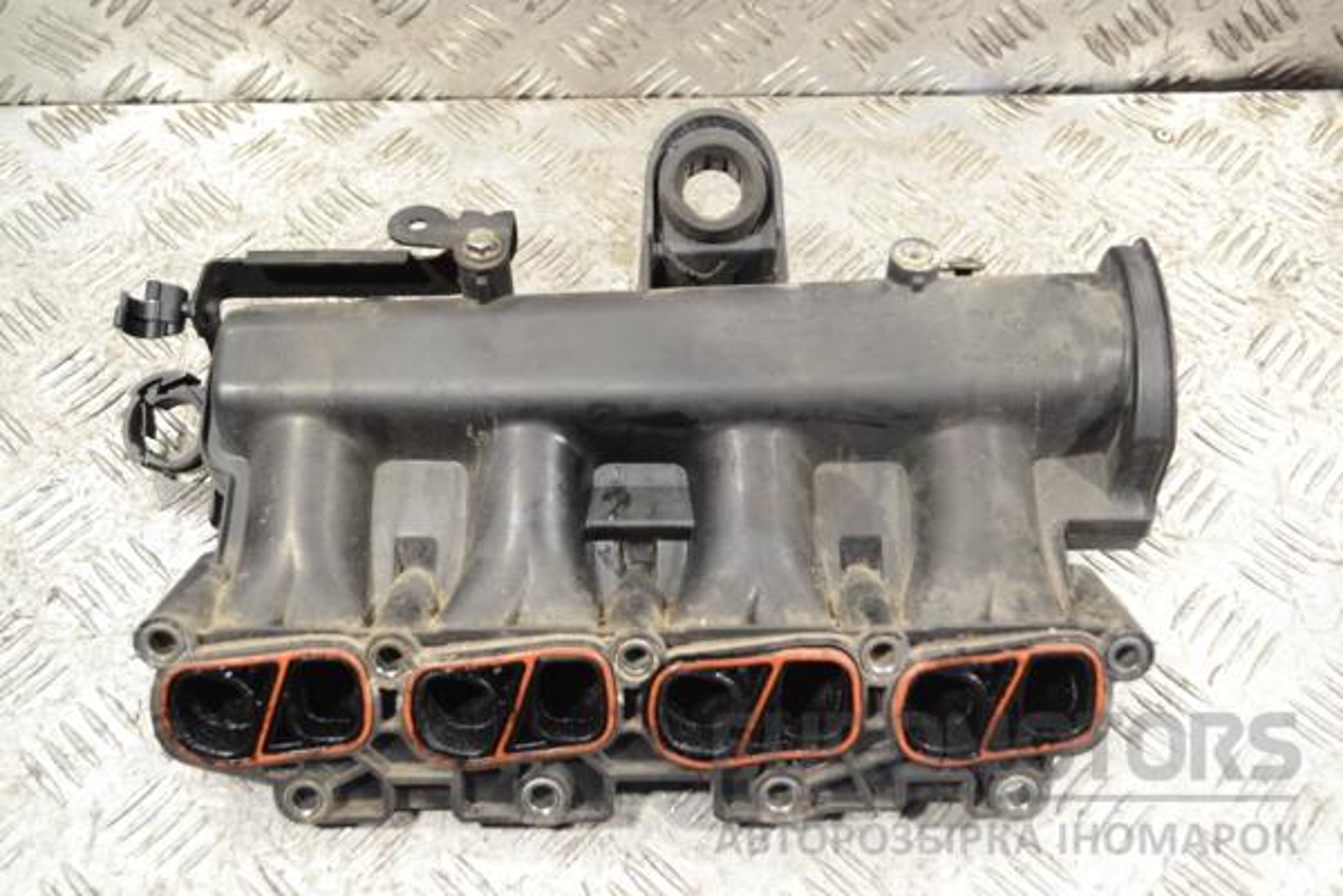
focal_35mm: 36
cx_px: 672
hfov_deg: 53.1
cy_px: 448
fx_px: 1343
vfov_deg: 36.9
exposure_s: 1/30
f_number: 4
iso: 280
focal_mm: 24
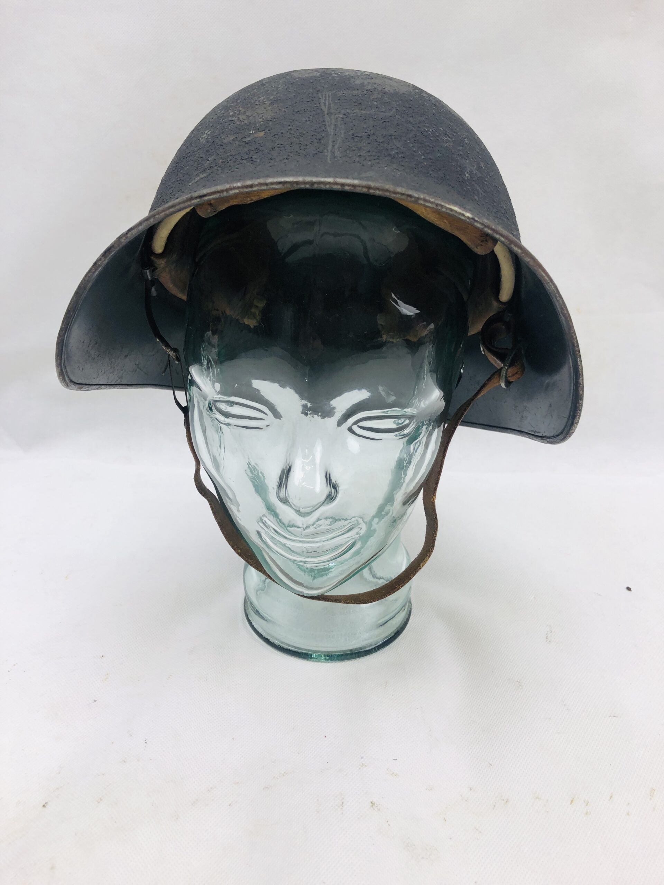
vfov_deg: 63.4
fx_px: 716
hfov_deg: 49.7
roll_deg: +0.3
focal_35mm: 28
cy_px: 442
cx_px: 332
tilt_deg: -25.8
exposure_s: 1/100
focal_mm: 3.99
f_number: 1.8
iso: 40
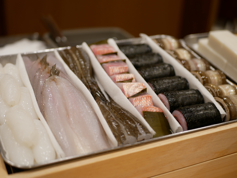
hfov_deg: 38.2
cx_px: 118
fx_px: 342
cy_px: 89
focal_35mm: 50
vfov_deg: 29.1
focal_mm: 25
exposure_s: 1/60
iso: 200
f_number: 1.7
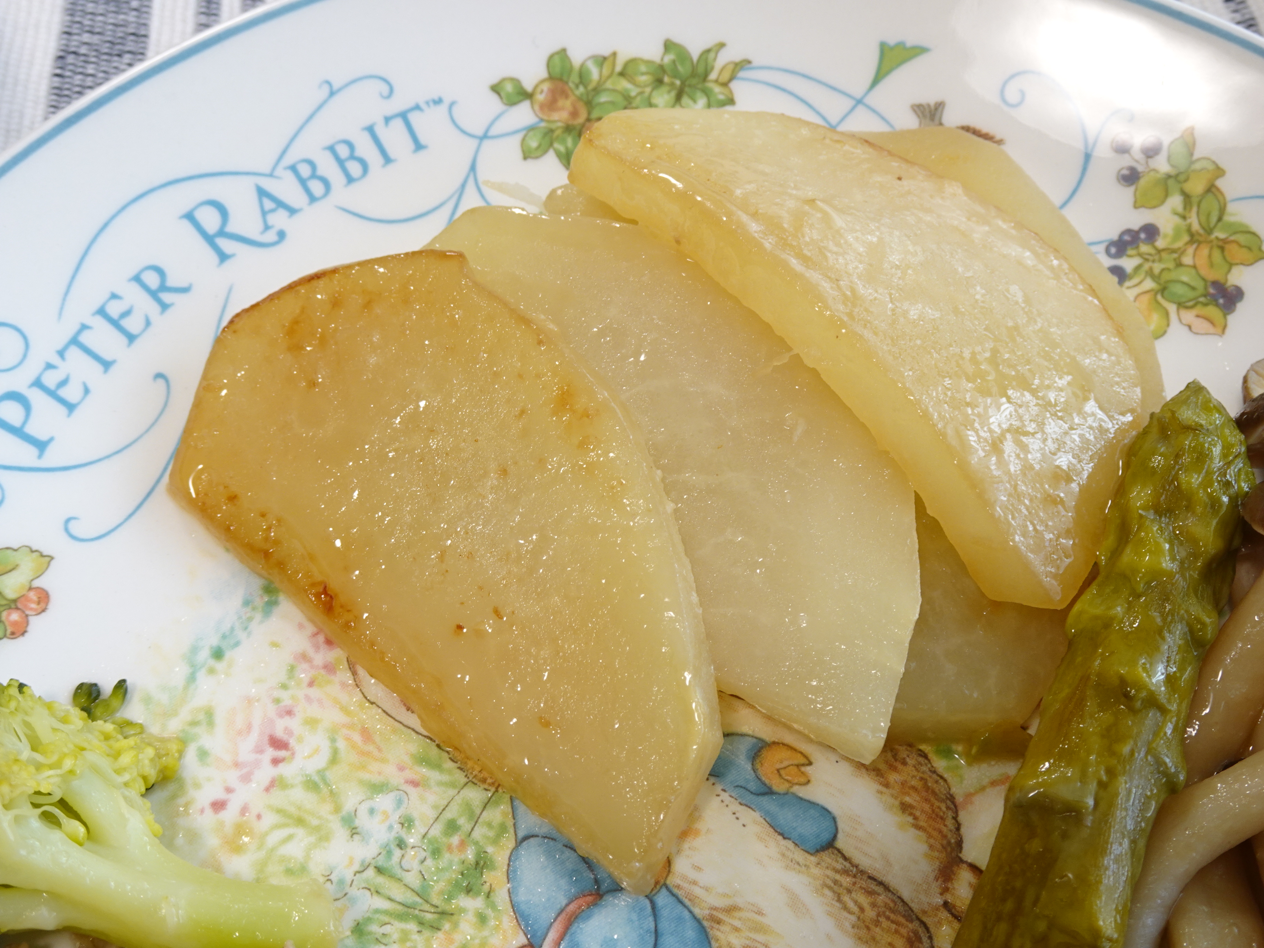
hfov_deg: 43.9
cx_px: 632
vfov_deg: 33.6
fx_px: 1570
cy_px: 474
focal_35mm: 43
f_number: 4
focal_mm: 7.06
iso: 100
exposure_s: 1/13
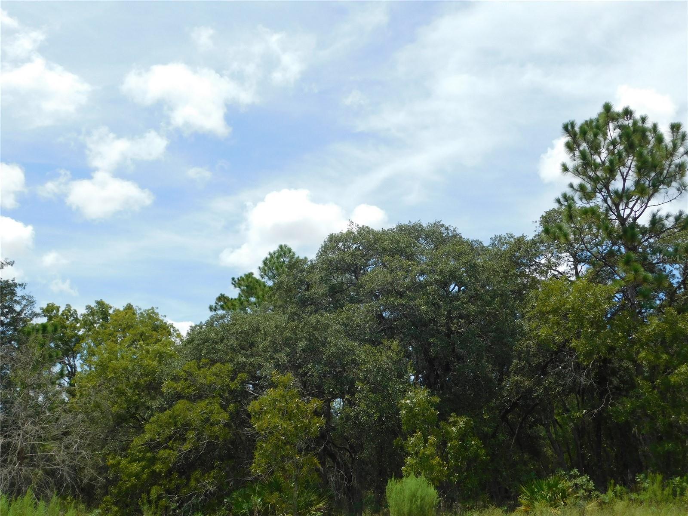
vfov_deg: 36.0
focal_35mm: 40
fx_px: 795
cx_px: 344
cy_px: 258
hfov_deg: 46.8
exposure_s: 1/1250
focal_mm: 7.1
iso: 125
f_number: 3.6
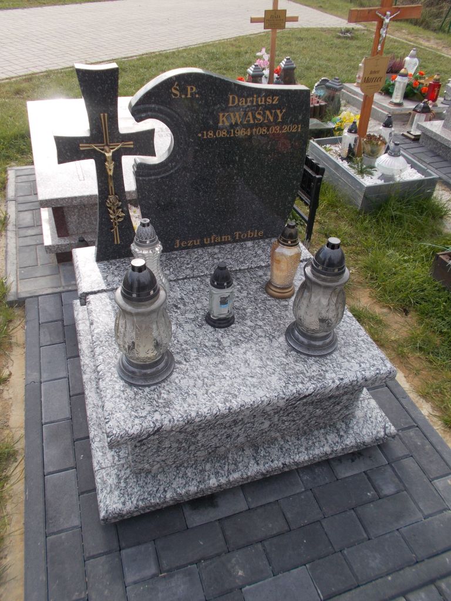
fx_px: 452
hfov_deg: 53.1
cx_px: 226
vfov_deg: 67.3
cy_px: 300
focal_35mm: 26
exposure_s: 1/80
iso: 80
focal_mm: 4.6
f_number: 8
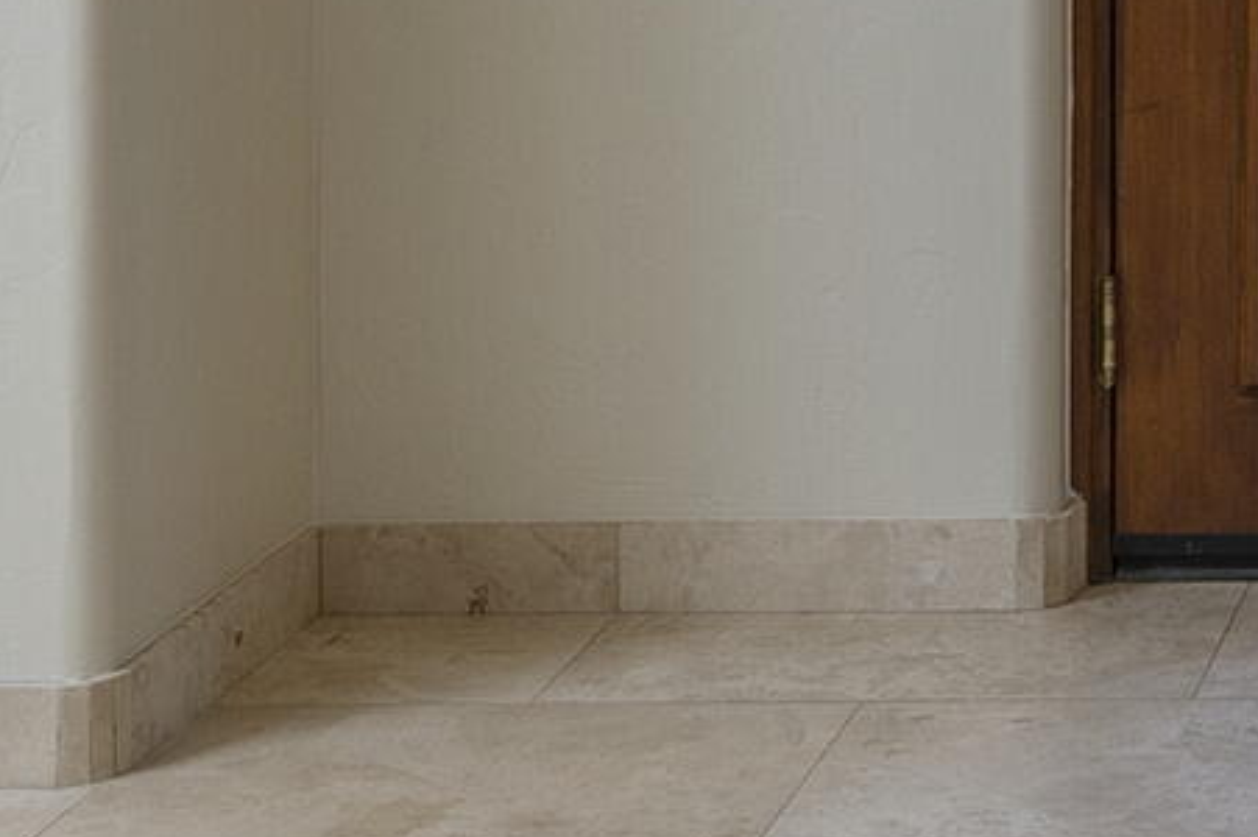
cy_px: -605
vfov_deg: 10.9
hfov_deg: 15.9
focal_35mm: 118
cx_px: 1916
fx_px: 4120
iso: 200
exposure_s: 1/4
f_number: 13
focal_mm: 19
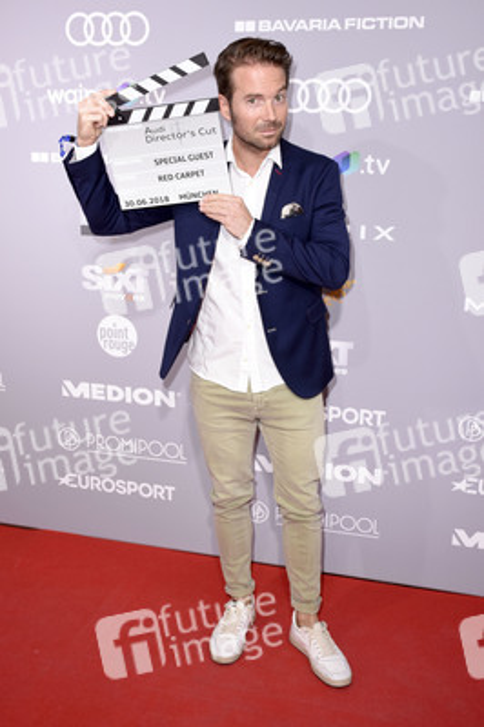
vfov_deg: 53.2
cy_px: 364
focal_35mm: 36
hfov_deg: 36.8
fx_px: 727
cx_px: 242
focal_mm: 24
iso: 320
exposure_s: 1/160
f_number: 6.3
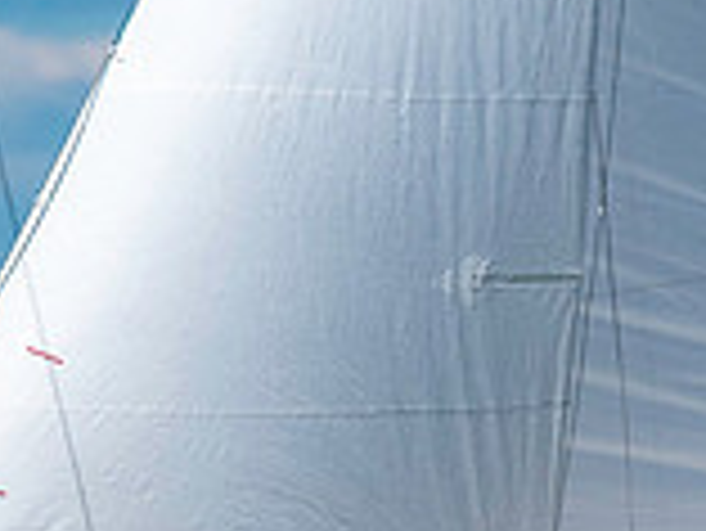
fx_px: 32678
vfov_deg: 0.9
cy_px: 691
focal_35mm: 1601
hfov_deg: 1.2
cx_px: 162
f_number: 5
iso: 500
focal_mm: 300
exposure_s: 1/6400
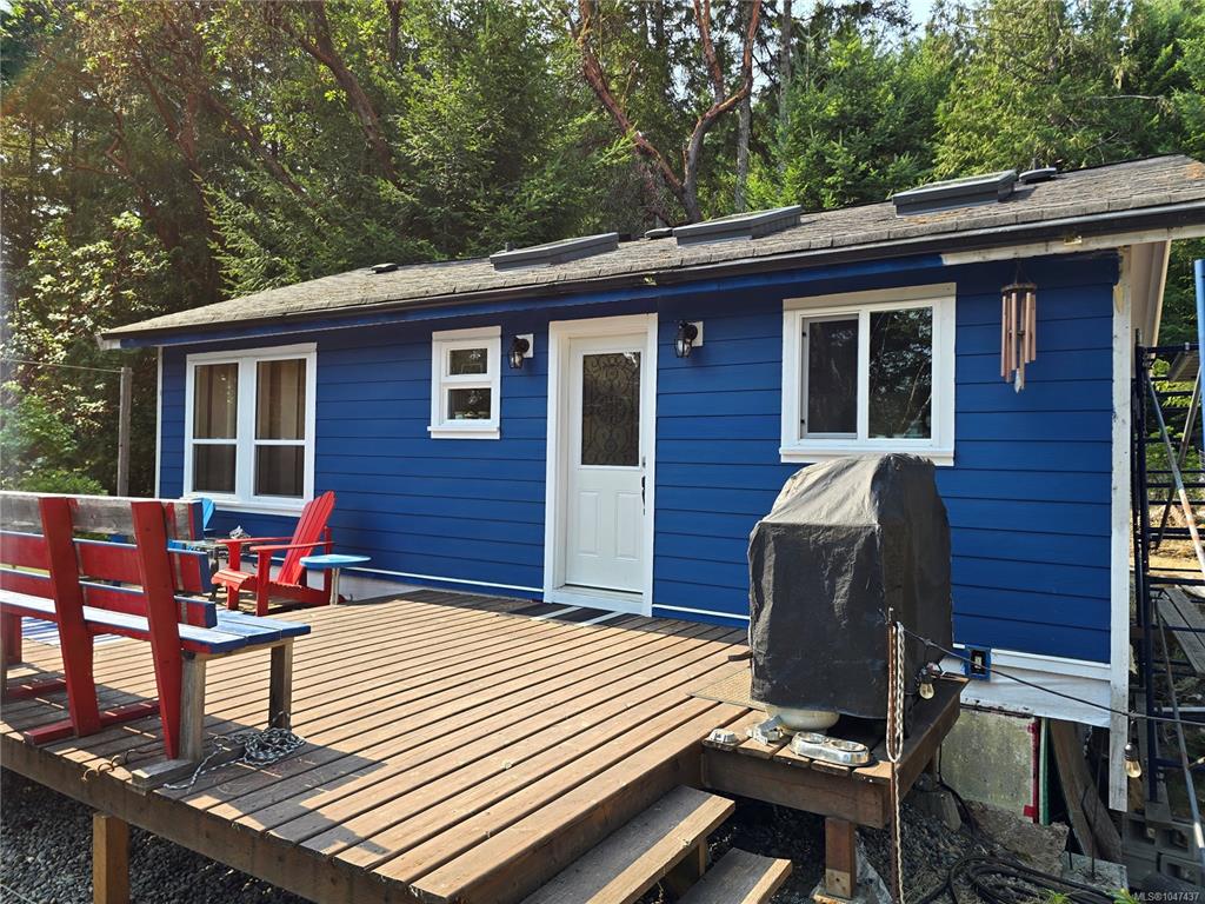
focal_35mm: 23
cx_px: 602
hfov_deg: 73.9
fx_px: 801
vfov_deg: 58.9
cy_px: 452
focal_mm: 6.3
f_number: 1.7
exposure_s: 1/180
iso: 16
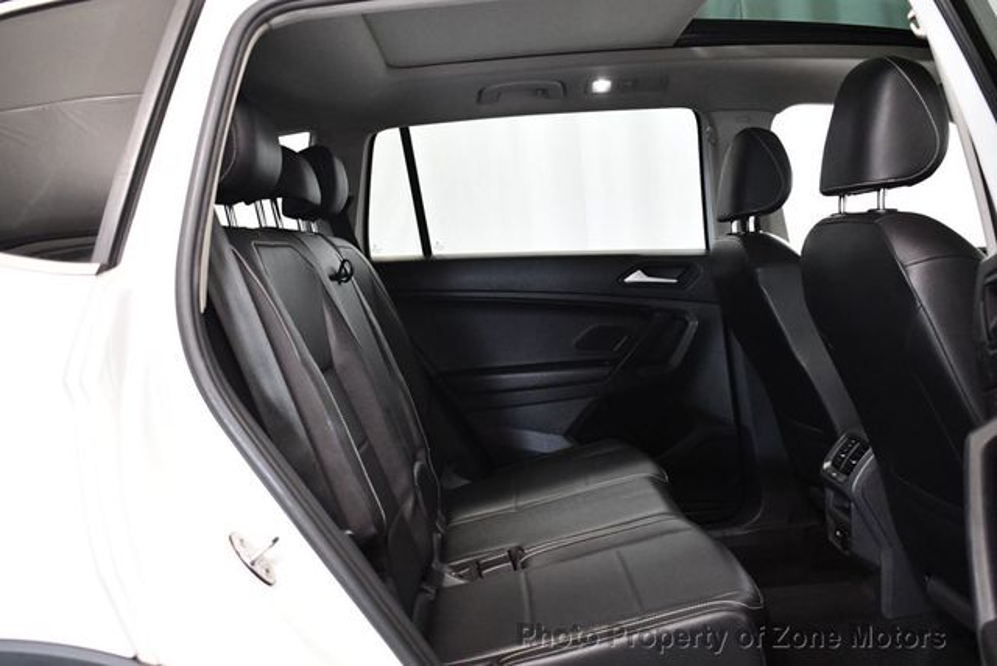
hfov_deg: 53.1
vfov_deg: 36.9
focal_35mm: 36
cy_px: 333
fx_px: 998
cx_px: 498
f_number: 3.5
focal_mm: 18
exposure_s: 1/100
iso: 3200
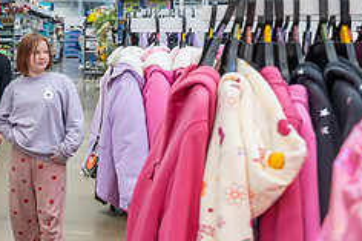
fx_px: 713
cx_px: -61
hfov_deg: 25.8
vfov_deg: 19.1
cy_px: 97
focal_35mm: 71
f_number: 4.5
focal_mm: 28
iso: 3200
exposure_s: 1/320
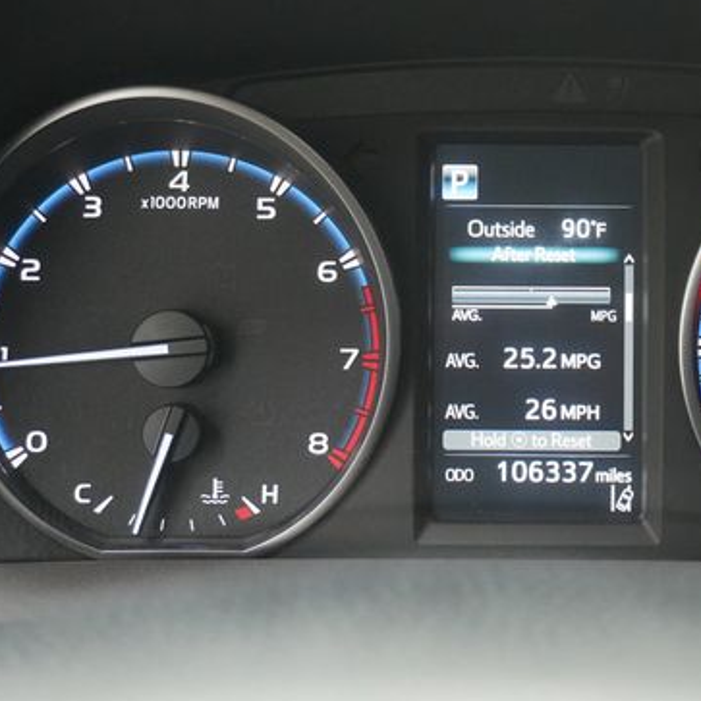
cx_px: 514
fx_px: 1581
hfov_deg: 24.8
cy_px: 320
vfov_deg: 25.0
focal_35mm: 69
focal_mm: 31
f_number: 5
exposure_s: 1/60
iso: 5000
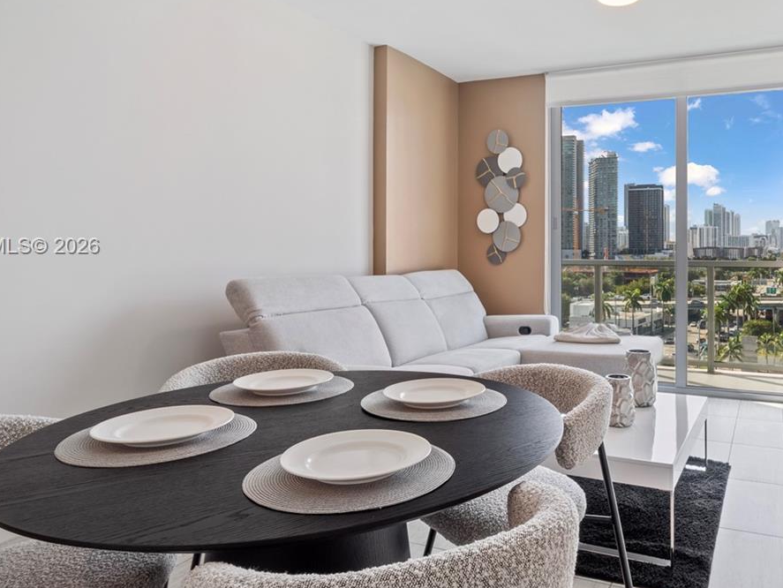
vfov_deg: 52.9
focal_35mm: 26
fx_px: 588
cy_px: 247
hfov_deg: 65.3
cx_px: 531
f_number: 9
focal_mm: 10
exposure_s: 1/2.5
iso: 100
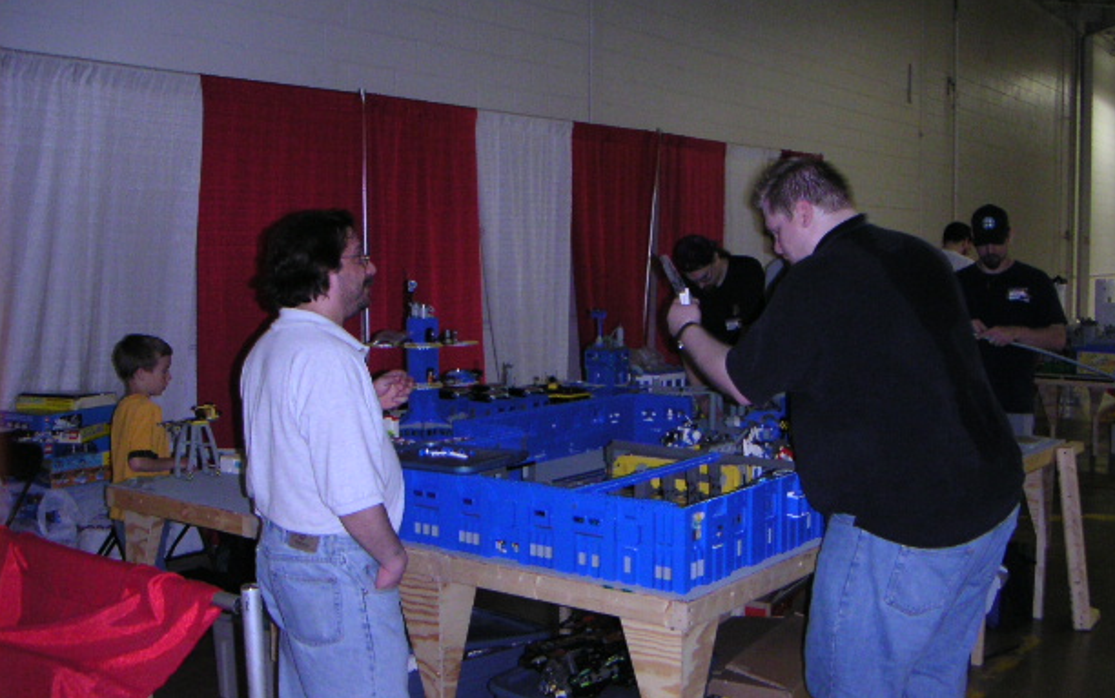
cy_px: 341
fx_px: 1246
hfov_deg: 48.2
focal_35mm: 41
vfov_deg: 31.3
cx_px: 578
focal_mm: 4.8
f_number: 2.8
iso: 200
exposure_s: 1/45
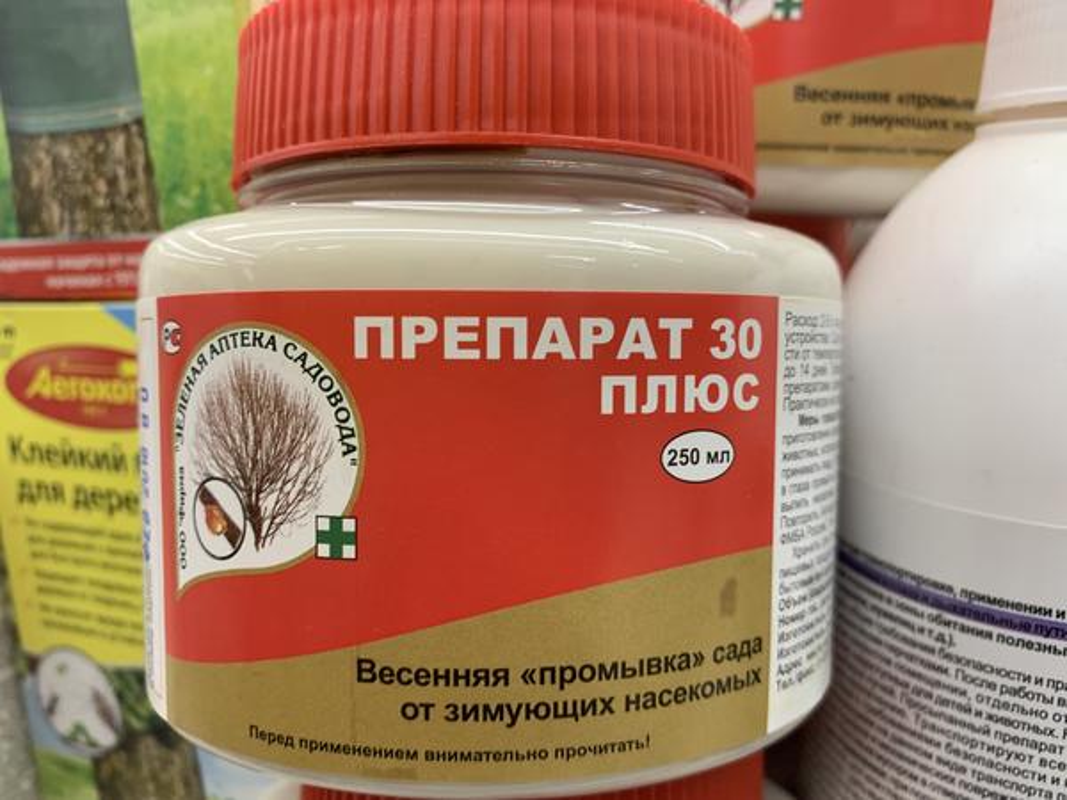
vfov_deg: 53.1
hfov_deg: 67.3
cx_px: 534
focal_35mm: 26
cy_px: 400
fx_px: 801
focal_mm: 4.25
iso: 100
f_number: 1.8
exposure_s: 1/70
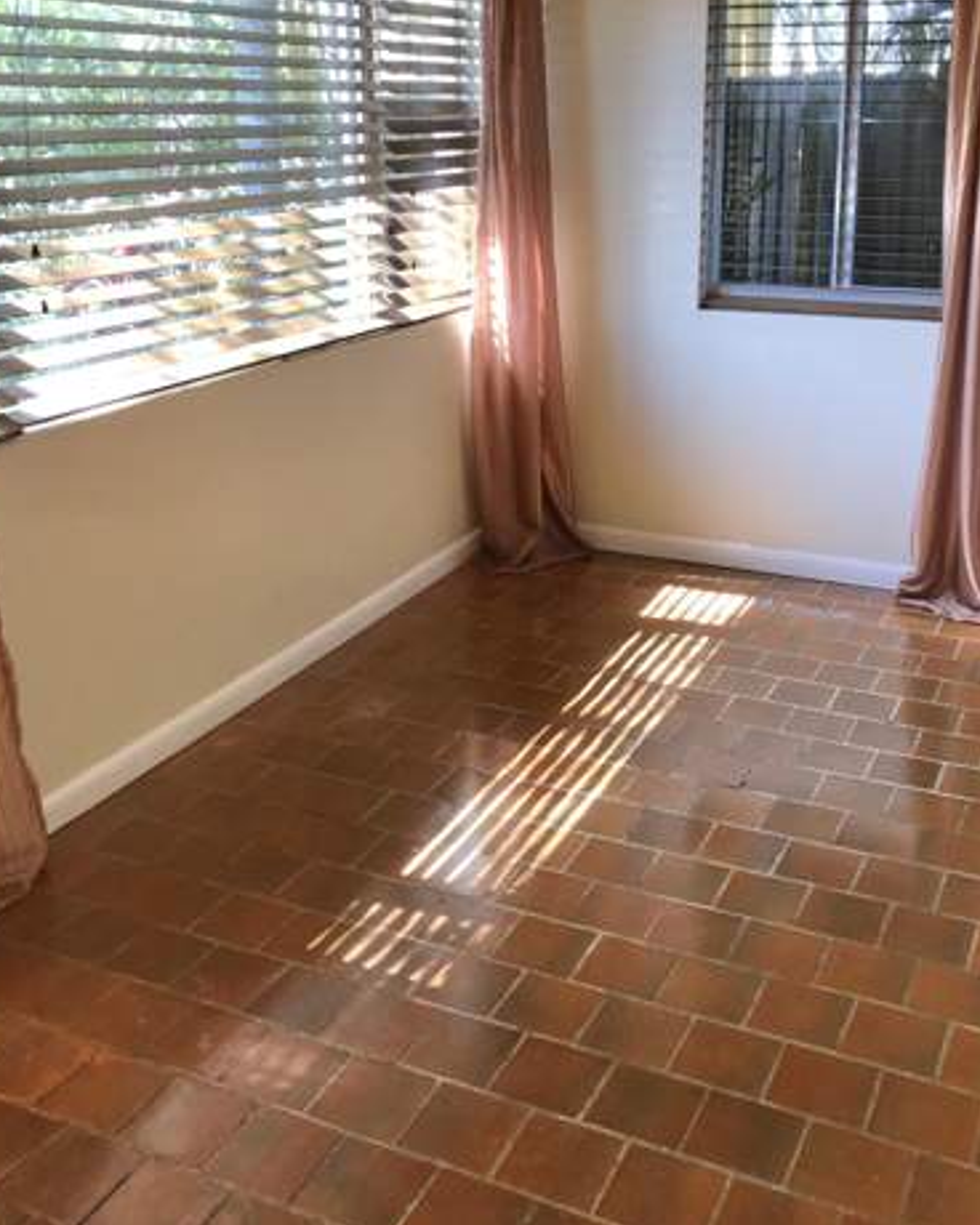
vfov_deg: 47.4
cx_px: 517
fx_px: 1378
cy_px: 447
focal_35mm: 38
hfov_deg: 39.1
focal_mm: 4
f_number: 1.8
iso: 32
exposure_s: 1/30
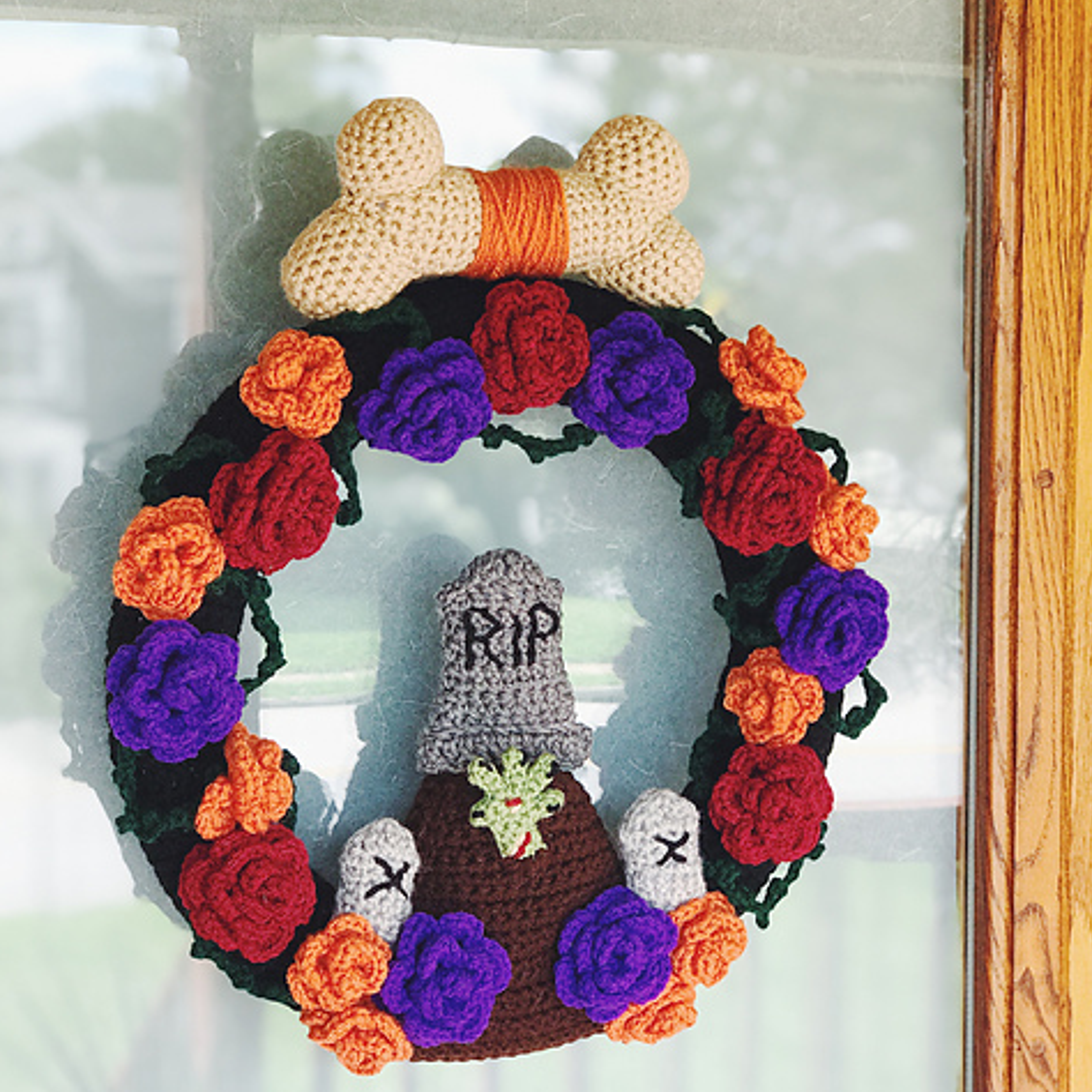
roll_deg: -0.4
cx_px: 548
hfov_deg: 25.4
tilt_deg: -3.8
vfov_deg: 25.4
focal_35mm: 68
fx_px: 2427
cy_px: 518
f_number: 2.8
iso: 20
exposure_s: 1/60
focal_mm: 6.6
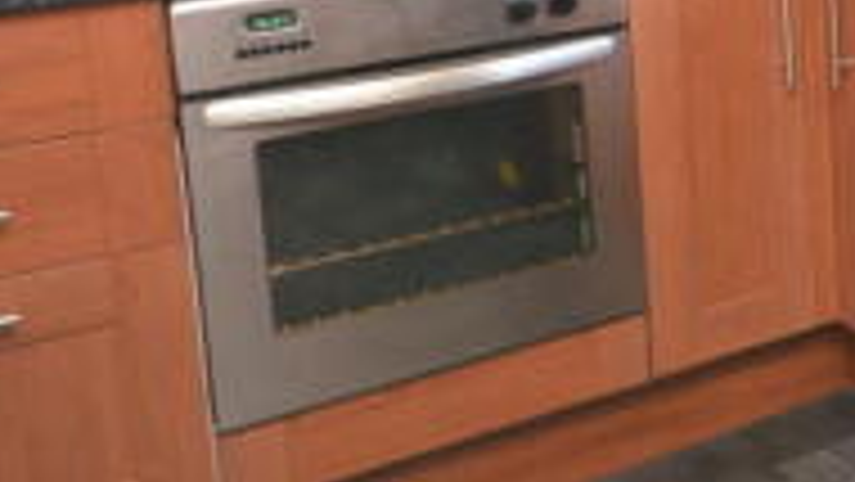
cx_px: 1112
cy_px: -81
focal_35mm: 65
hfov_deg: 27.1
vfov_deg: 17.7
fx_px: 1474
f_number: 4.5
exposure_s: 1/60
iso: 450
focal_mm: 12
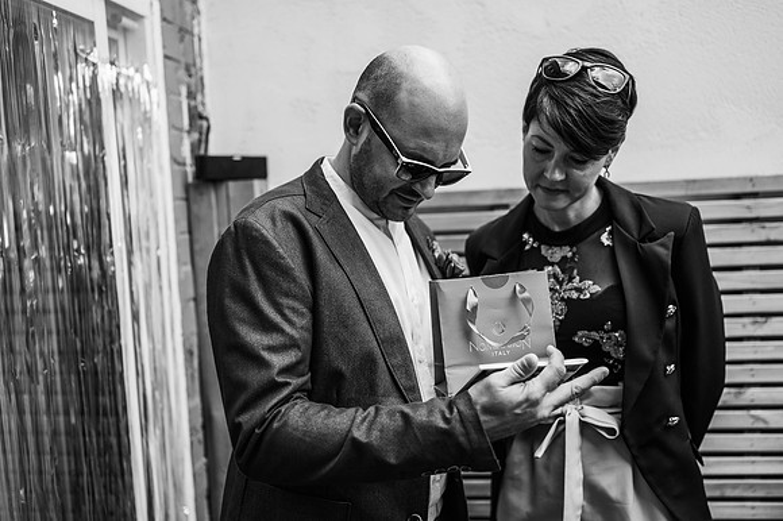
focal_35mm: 35
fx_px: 761
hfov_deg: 54.5
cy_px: 260
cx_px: 392
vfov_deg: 37.8
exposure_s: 1/1000
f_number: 2
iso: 100
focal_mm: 35
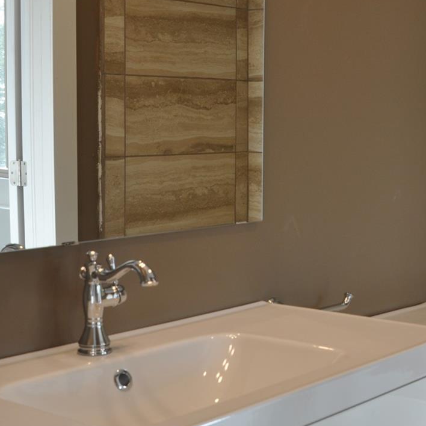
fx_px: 961
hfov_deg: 24.2
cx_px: 400
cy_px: 177
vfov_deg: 25.0
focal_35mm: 69
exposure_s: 1/30
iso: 250
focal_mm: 24
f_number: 5.6
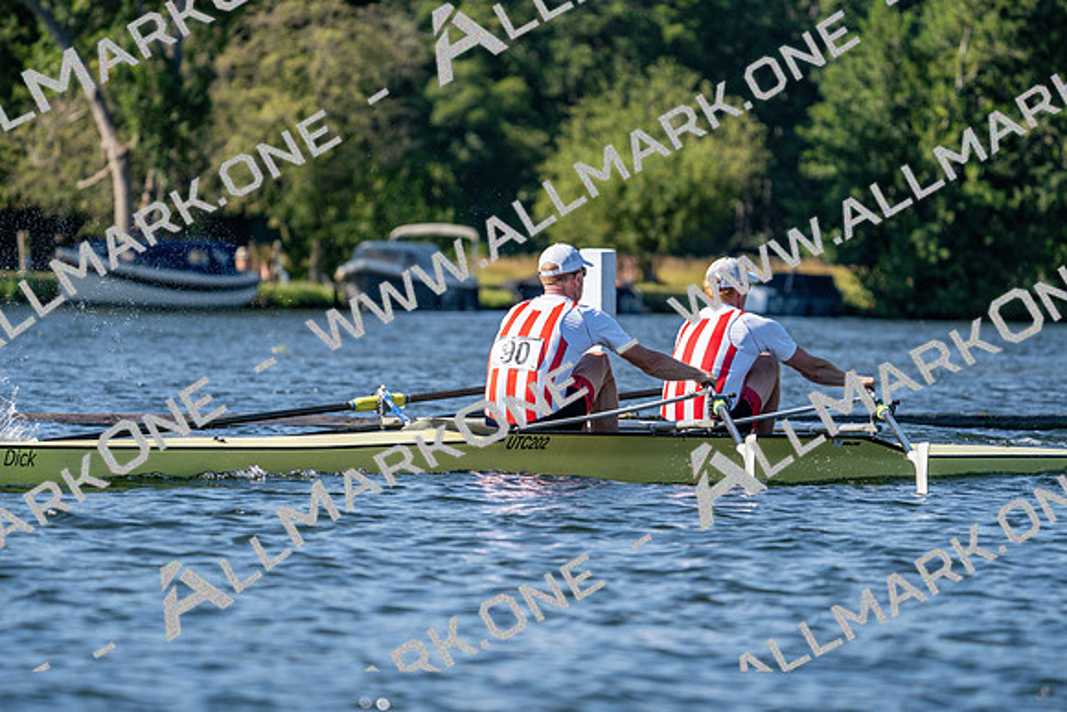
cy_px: 356
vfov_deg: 4.9
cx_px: 534
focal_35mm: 282
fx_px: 8360
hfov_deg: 7.3
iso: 320
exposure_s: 1/1600
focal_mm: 282
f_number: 5.6
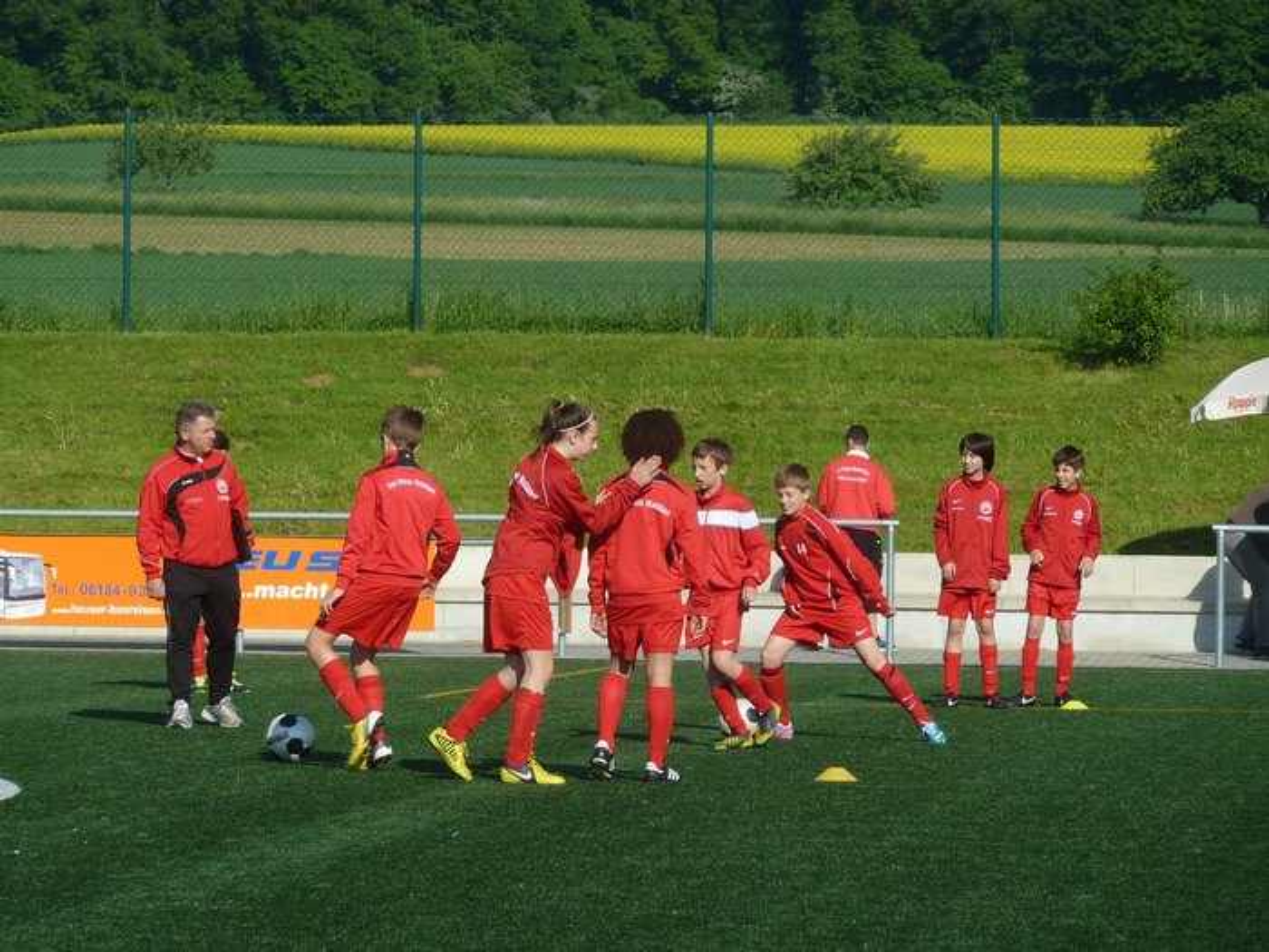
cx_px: 634
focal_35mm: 242
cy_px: 476
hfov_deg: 8.2
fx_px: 8872
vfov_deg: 6.1
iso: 80
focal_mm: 39.7
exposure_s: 1/400
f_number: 5.6
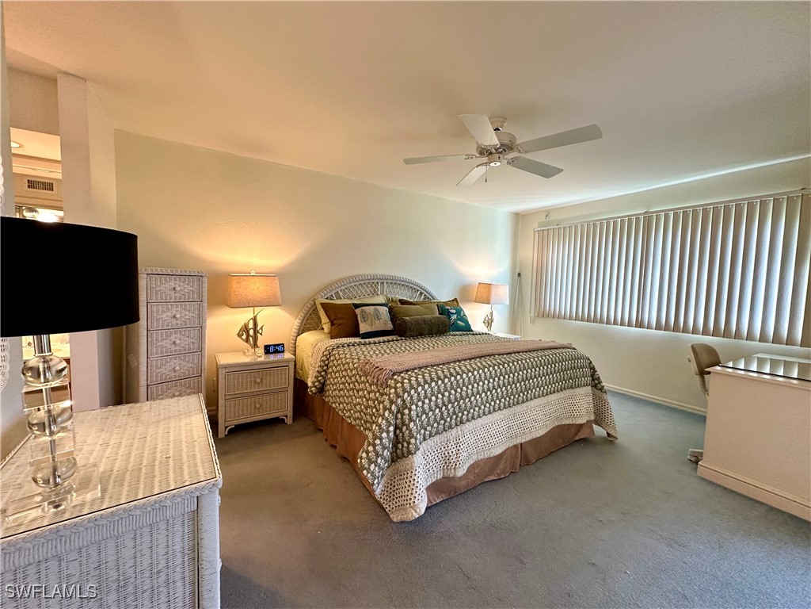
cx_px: 406
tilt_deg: -3.5
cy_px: 304
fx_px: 328
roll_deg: -1.7
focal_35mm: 14
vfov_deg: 85.7
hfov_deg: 102.1
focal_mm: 2.22
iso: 200
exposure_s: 1/120
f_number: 2.2
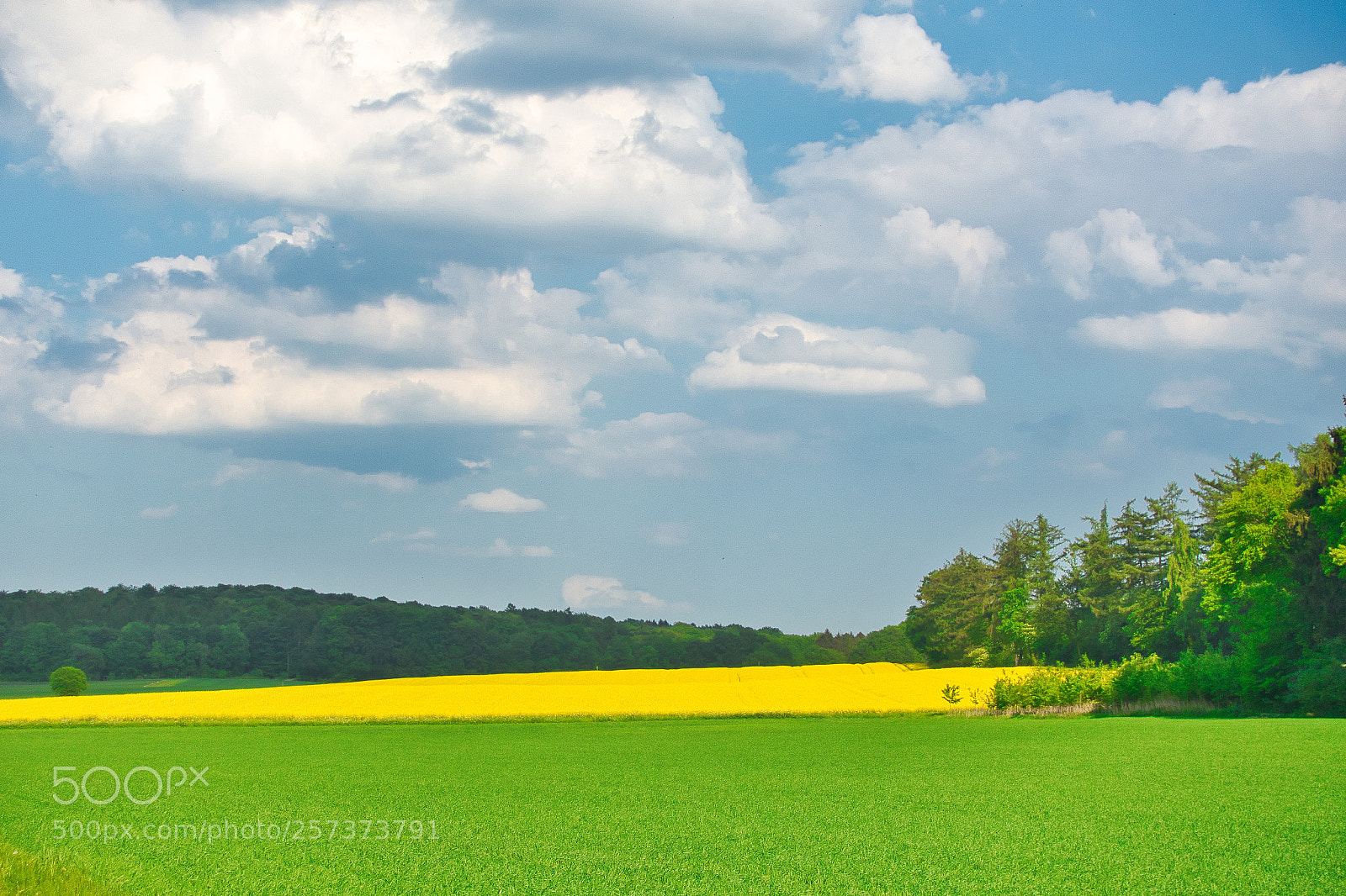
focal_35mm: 70
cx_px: 673
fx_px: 2617
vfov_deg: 19.4
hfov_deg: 28.8
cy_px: 448
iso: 125
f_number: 5.6
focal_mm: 25.7
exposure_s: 1/800
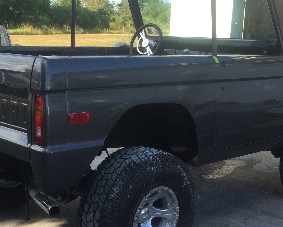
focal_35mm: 58
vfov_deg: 26.1
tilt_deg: -10.8
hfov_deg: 32.3
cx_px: 104
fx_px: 486
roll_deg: -2.3
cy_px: 144
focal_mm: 4.15
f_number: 2.2
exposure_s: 1/520
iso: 32
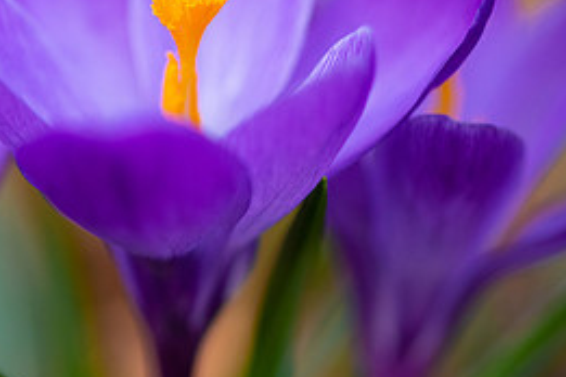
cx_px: 125
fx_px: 3789
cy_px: 151
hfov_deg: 8.5
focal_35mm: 241
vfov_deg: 5.7
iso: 800
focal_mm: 105
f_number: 3.2
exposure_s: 1/640
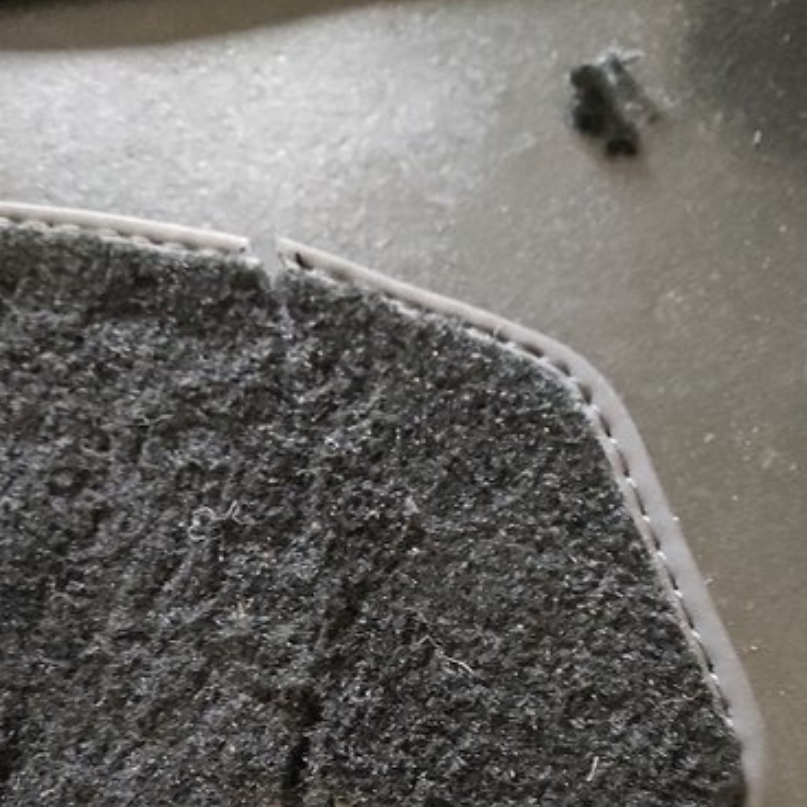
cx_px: 439
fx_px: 1055
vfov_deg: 40.4
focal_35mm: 40
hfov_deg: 41.8
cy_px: 625
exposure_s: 1/17
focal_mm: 4.71
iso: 3132
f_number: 1.79
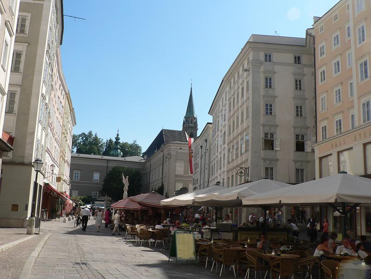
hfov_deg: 51.4
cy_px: 140
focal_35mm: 36
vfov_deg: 39.7
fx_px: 386
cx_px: 186
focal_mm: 6
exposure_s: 1/400
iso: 80
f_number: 5.6
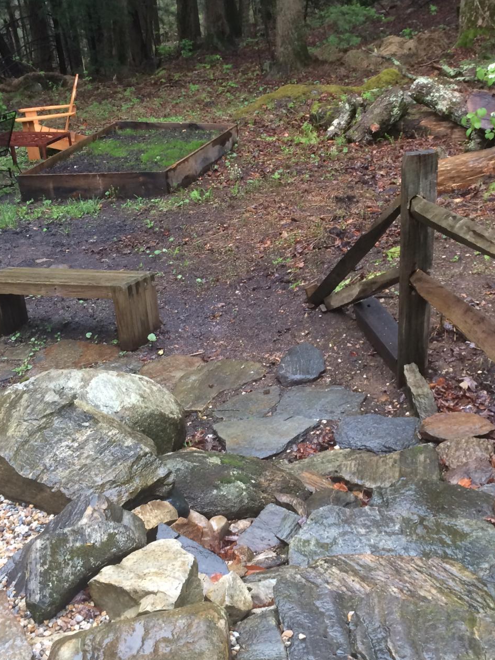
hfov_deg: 31.3
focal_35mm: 46
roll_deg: +4.6
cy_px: 296
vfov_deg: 41.2
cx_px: 321
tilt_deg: -25.5
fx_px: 877
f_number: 2.2
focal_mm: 4.15
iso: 32
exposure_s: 1/30
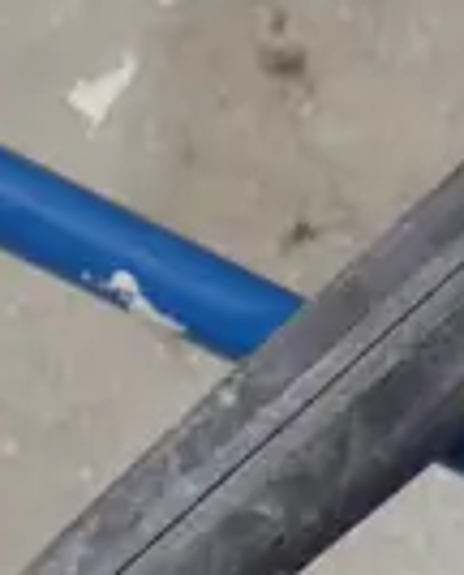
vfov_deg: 8.0
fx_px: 4067
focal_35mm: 238
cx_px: 1383
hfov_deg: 6.0
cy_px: 706
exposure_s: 1/60
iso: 320
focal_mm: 16
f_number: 3.6
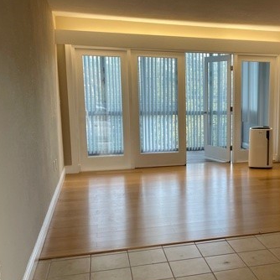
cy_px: 153
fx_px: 403
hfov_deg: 36.5
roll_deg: -0.8
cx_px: 238
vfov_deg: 38.3
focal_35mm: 44
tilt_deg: -9.2
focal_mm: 4.2
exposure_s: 1/120
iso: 100
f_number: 1.6
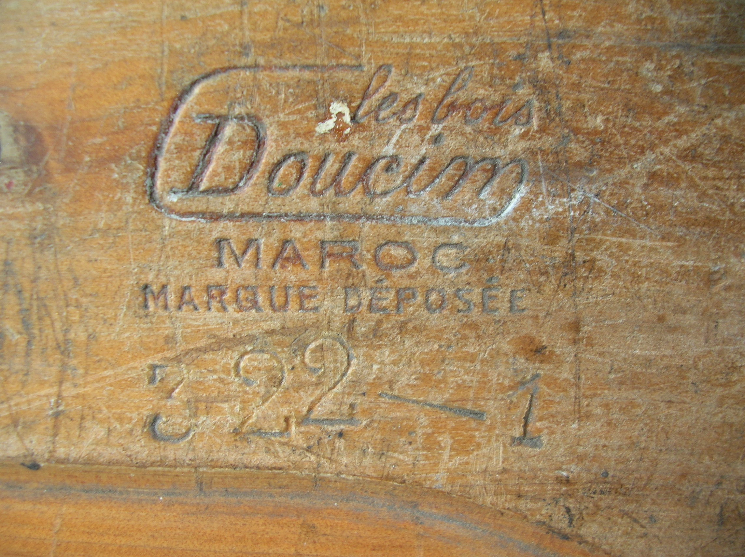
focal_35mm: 35
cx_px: 372
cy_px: 278
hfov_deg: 52.7
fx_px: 753
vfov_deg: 40.6
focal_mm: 5.8
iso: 50
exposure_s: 1/7.9
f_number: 2.8
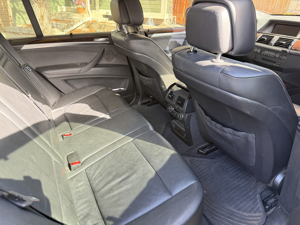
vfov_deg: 56.8
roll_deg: -4.2
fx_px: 208
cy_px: 112
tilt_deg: -25.0
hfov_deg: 71.6
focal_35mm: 24
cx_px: 150
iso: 200
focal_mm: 6.76
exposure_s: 1/67
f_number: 1.78
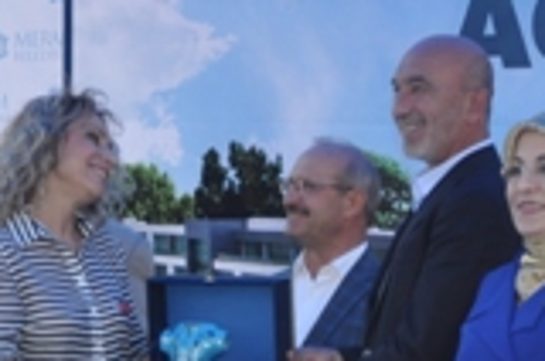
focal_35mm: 162
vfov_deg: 8.4
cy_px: 387
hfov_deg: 12.7
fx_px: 2448
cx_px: 208
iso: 200
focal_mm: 27
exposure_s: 1/200
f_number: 6.3
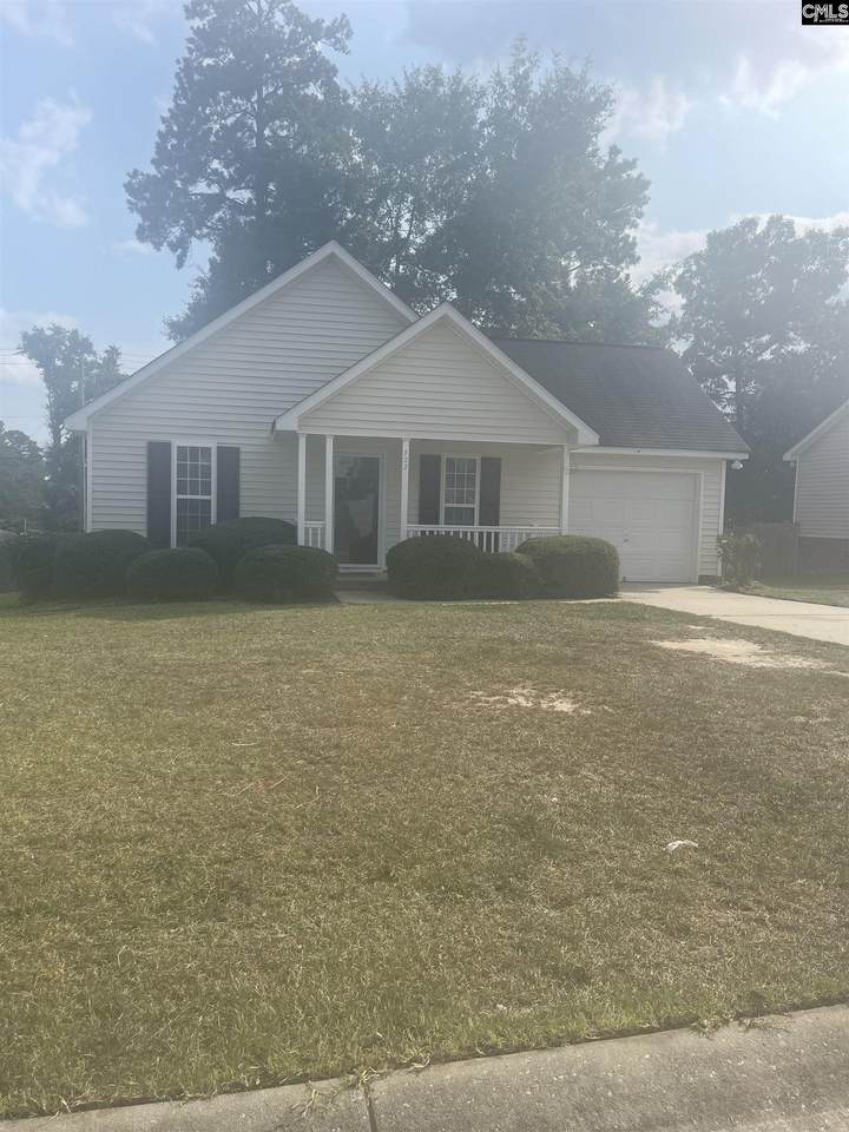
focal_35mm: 25
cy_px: 566
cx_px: 424
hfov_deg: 54.9
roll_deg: -1.2
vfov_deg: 69.4
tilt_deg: -4.8
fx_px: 818
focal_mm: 5.1
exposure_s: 1/3559
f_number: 1.6
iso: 32
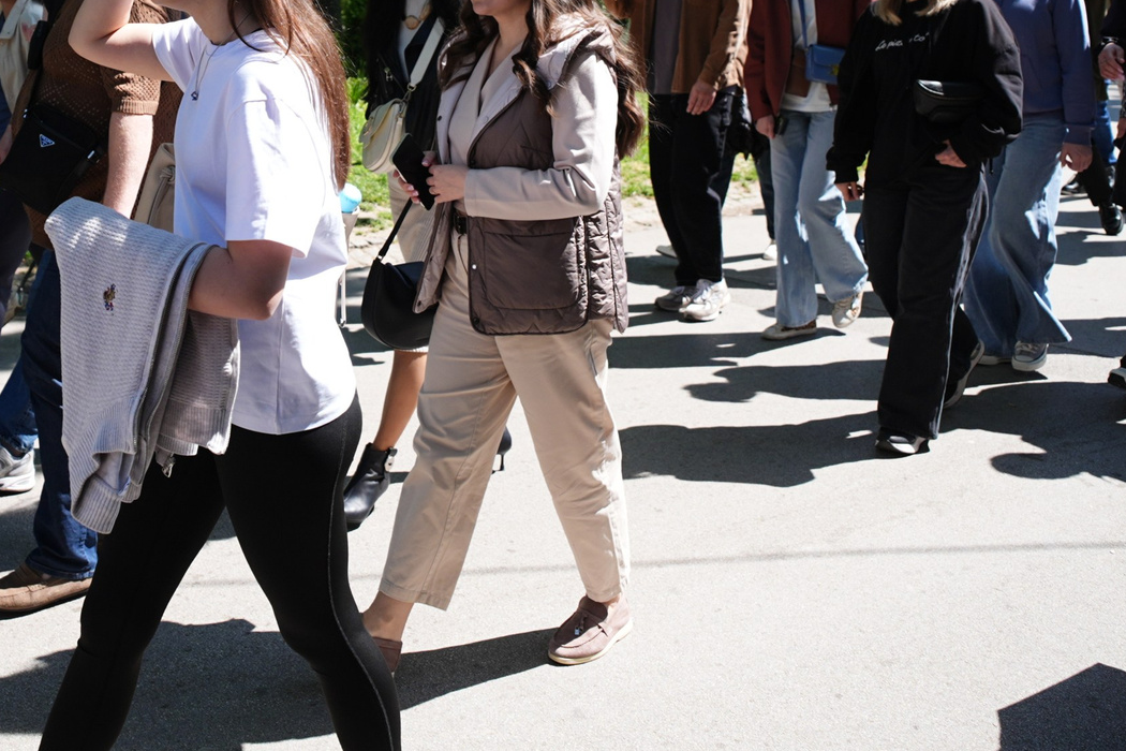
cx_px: 283
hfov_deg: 47.7
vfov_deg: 31.5
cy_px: -5
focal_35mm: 39
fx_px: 1220
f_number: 2.8
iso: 320
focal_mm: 16
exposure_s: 1/2500
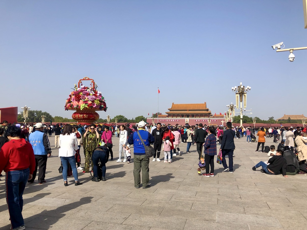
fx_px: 257
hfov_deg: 61.7
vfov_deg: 48.2
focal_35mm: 29
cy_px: 119
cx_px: 152
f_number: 1.8
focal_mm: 3.99
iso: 20
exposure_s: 1/2558
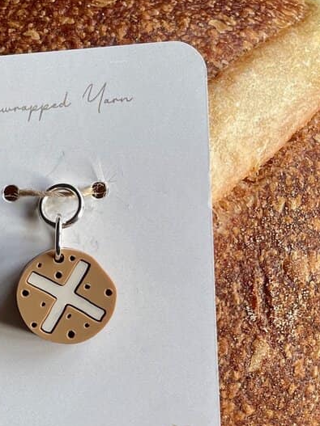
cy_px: 424
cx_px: -78
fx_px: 974
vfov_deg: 23.7
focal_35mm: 79
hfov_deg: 17.6
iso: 64
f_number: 1.6
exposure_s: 1/121
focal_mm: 4.2
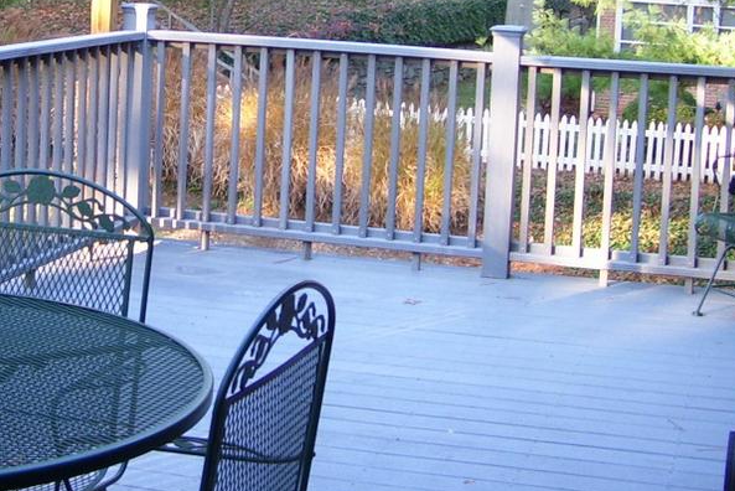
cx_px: 177
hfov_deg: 24.2
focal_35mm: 83
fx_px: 1695
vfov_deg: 16.4
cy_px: 108
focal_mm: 6
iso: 80
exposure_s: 1/60
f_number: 2.7
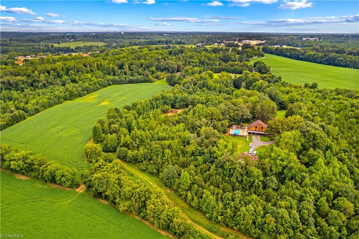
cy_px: 120
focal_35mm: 22
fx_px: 219
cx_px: 180
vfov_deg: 57.1
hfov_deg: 78.6
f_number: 2.8
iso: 100
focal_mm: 8.38
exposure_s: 1/640
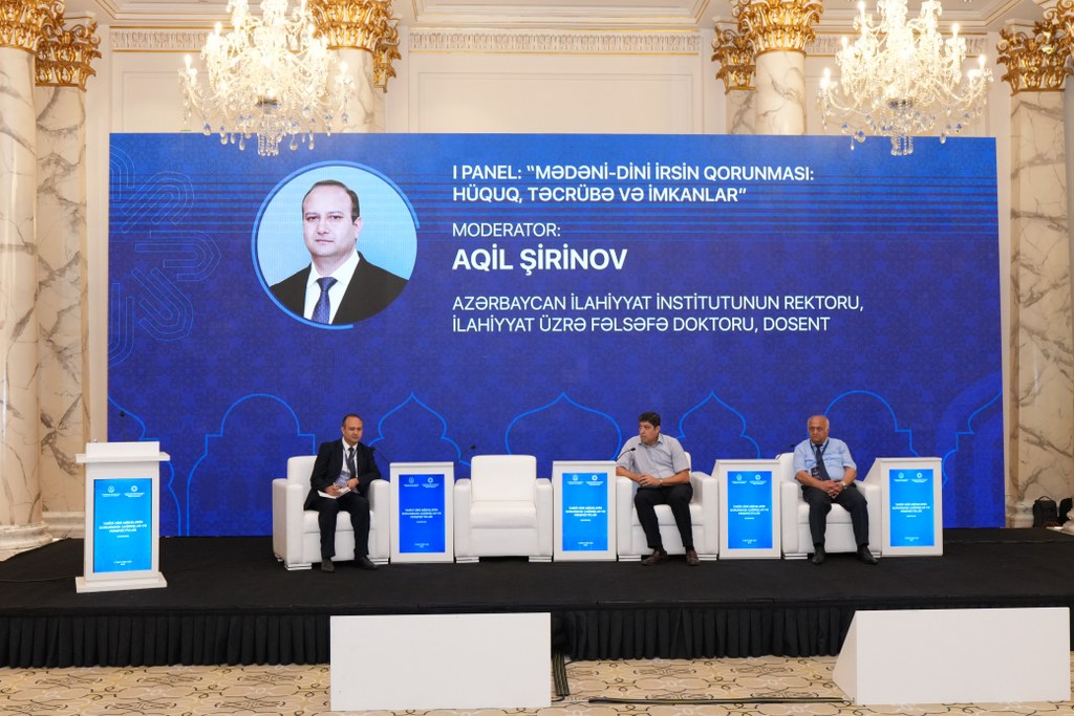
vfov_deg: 36.0
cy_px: 358
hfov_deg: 51.9
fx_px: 1104
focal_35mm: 37
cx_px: 537
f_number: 4
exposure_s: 1/160
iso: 2500
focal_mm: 25
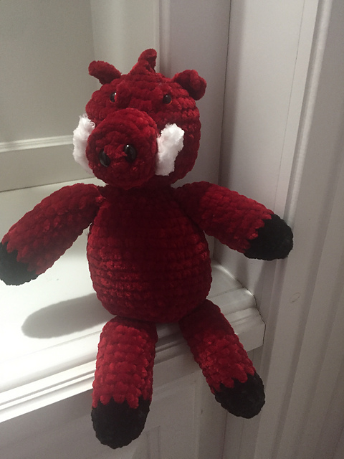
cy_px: 230
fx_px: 384
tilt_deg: -26.3
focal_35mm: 29
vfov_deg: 61.7
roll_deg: +0.1
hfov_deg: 48.2
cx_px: 172
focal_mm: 4.15
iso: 250
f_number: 2.2
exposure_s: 1/17
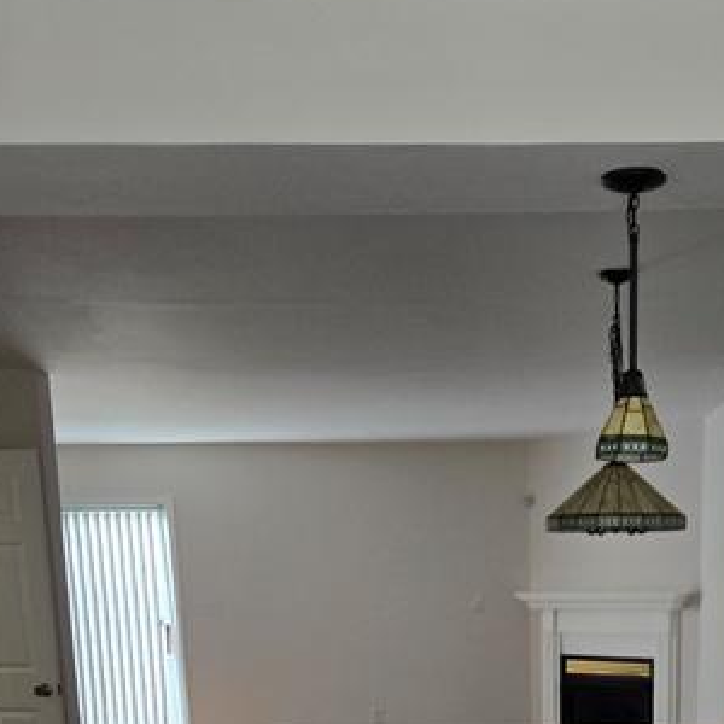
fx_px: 1230
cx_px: 524
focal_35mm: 52
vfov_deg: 28.8
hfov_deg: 32.3
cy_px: 852
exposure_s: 1/120
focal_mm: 5.4
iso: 125
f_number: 1.8
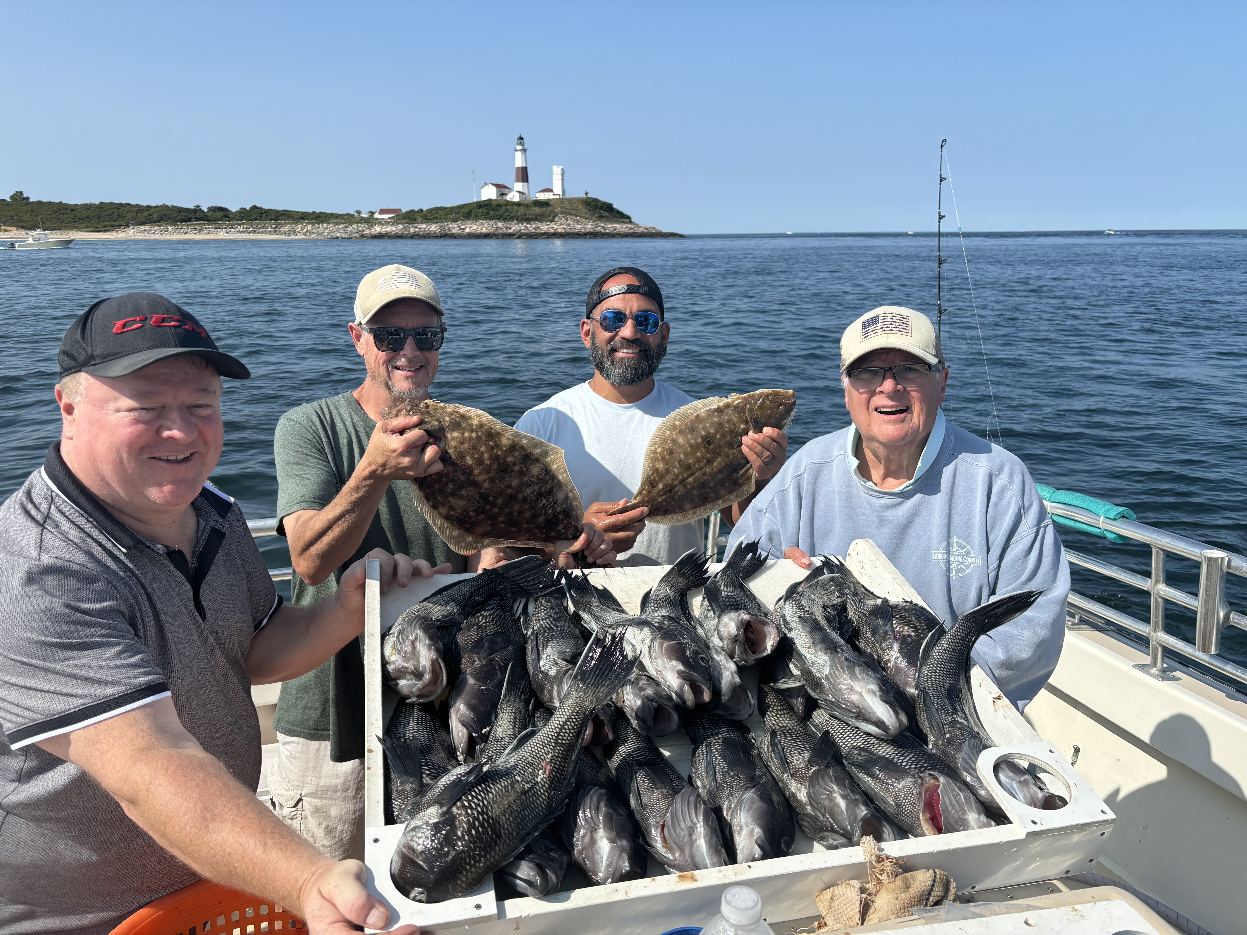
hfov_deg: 67.3
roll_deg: +2.0
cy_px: 468
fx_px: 937
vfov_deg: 53.1
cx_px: 624
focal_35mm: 26
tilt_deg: -12.2
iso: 50
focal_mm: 5.96
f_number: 1.6
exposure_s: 1/3205
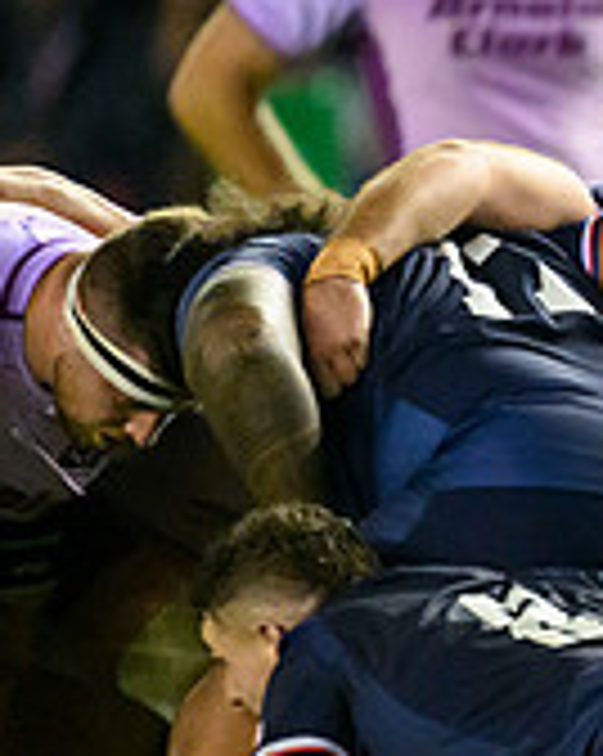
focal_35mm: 2255
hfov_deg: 0.7
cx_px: 1484
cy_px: 446
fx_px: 50396
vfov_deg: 0.9
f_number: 4
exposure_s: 1/800
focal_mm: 560
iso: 10000
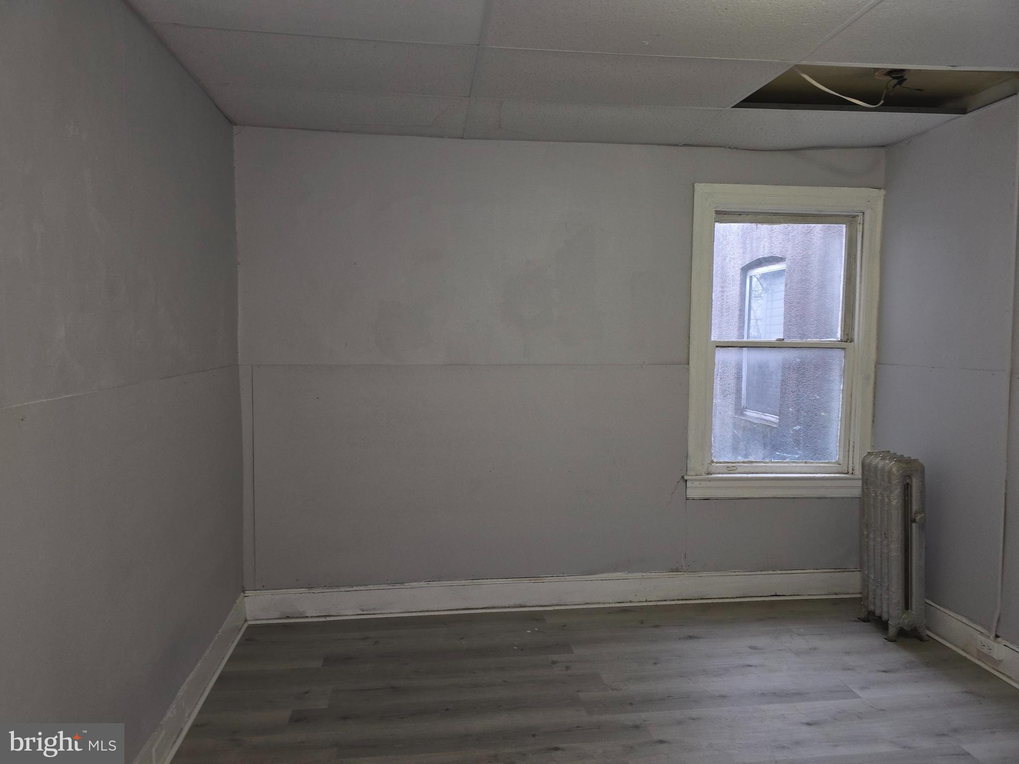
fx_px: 677
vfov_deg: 58.9
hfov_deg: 73.9
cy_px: 382
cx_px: 510
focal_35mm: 23
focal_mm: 6.3
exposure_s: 1/24
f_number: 1.7
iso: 125
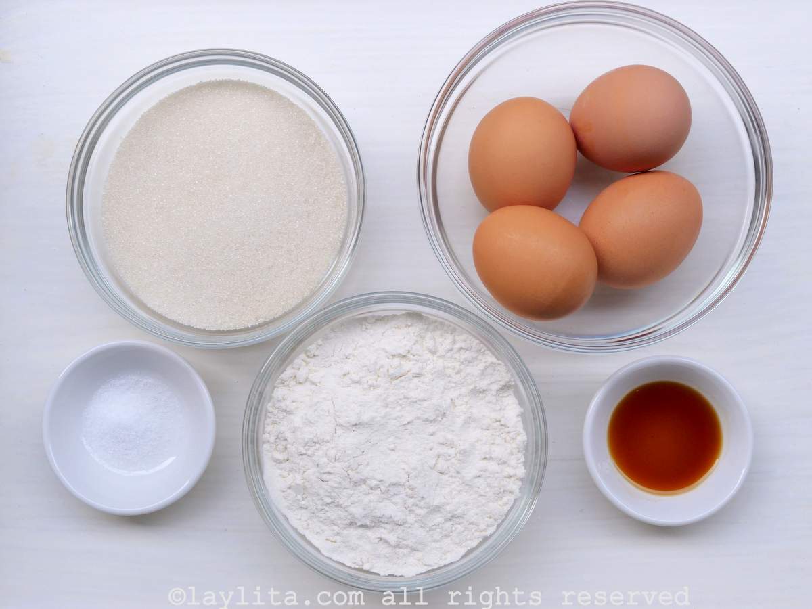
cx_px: 406
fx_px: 1314
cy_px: 304
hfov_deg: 34.3
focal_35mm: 56
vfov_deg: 26.1
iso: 800
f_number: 11
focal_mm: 28
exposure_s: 1/60
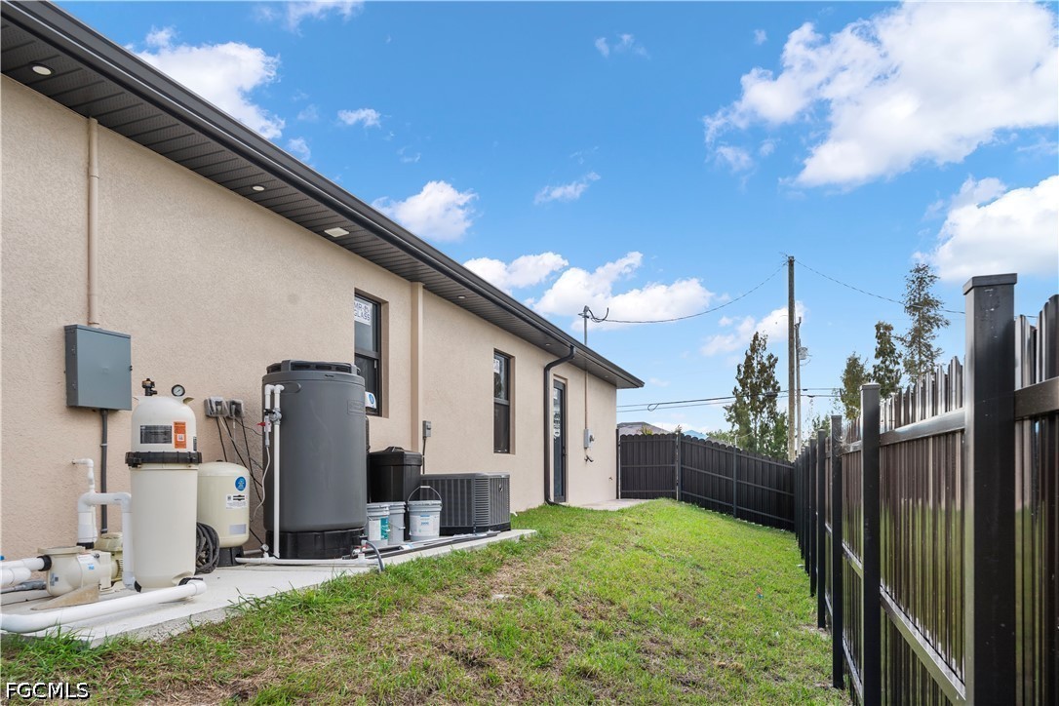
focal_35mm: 22
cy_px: 353
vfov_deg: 56.1
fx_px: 662
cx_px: 530
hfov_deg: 77.3
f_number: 9
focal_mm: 22.5
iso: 100
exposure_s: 1/125
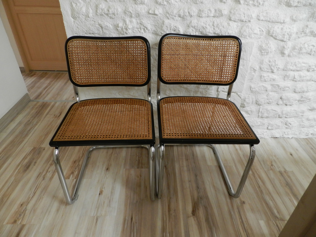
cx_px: 158
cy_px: 118
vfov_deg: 58.9
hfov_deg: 73.9
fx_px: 210
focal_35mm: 23
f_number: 3.4
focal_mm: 4
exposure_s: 1/25
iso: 400
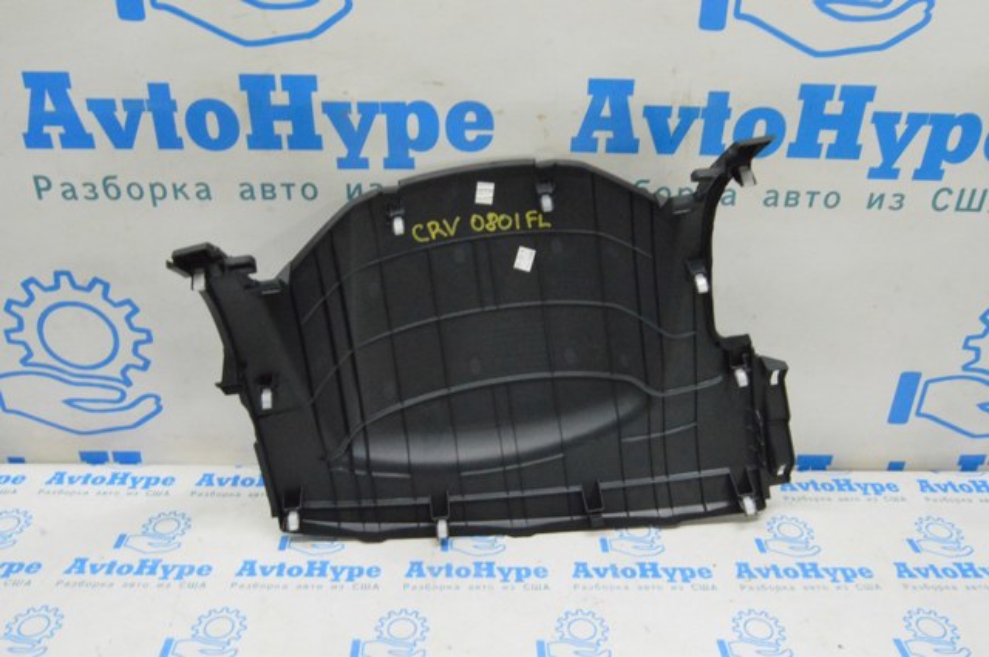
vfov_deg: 43.5
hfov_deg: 62.0
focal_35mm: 30
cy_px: 328
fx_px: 823
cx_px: 494
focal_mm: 20
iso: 6400
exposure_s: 1/15
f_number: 20
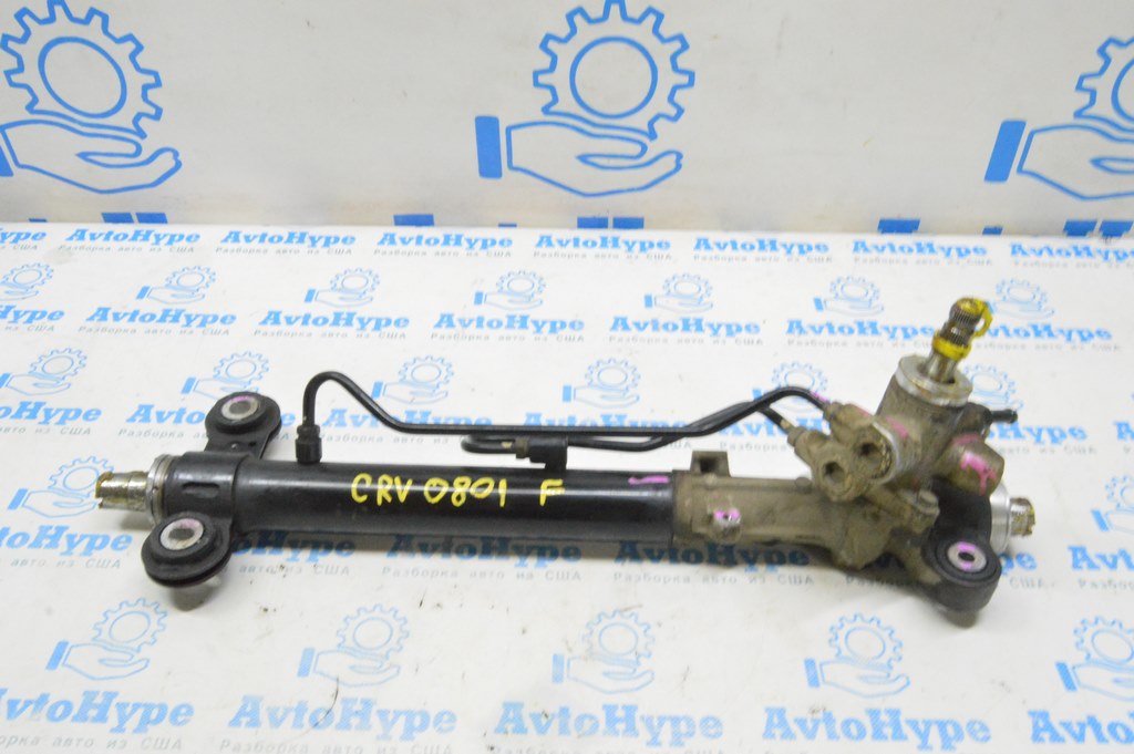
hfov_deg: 62.0
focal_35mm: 30
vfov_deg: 43.5
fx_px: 944
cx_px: 567
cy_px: 377
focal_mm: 20
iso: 6400
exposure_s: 1/15
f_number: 20
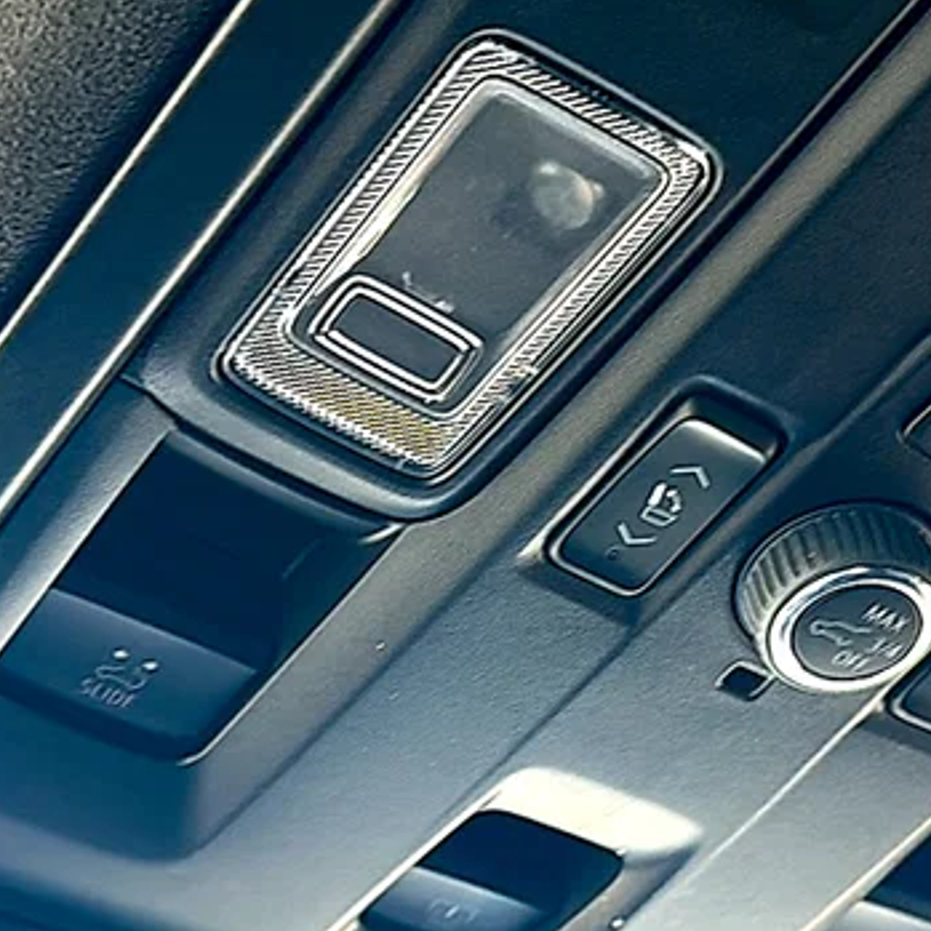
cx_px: 555
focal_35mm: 62
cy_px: 620
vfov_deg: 27.6
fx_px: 1887
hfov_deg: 27.7
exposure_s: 1/40
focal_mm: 6.86
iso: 80
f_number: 1.78
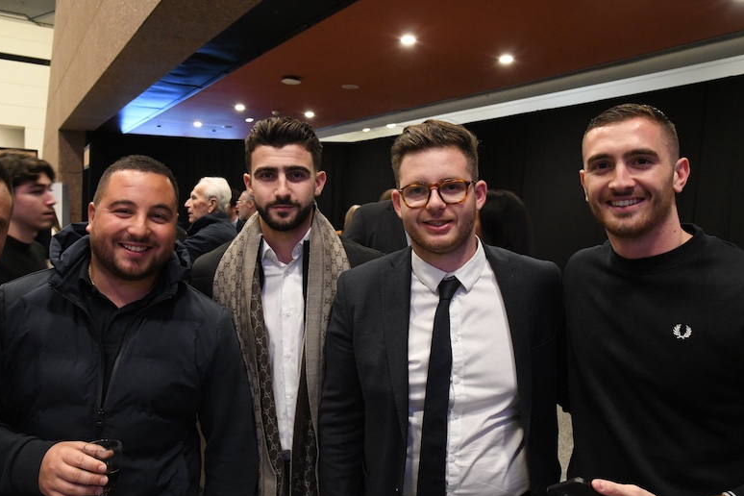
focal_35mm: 31
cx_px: 362
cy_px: 248
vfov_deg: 42.3
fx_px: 641
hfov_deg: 60.3
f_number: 9
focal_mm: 30
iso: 9000
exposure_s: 1/30
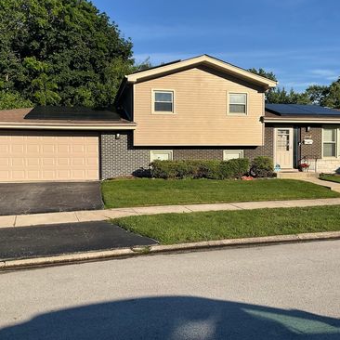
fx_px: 389
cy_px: 167
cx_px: 188
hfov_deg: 47.1
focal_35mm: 35
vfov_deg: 47.2
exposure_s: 1/1912
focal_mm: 3
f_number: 1.8
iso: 16
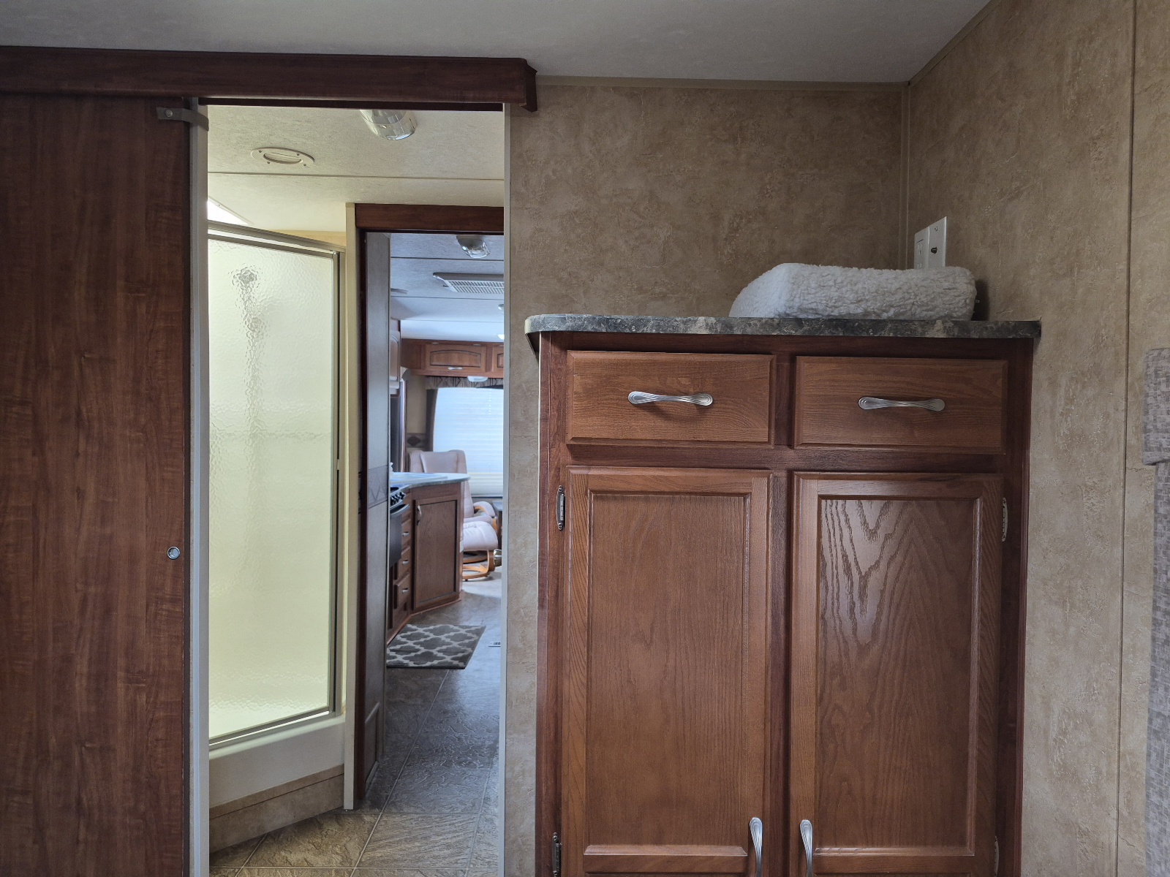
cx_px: 585
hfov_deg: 73.9
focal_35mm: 23
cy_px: 438
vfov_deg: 58.9
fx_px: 777
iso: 400
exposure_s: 1/120
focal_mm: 5.4
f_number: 1.8
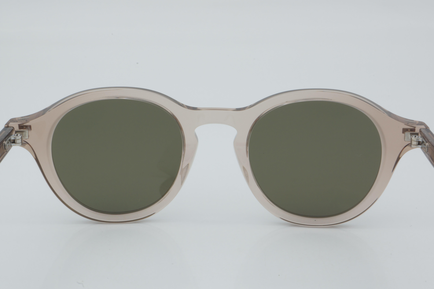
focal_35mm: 82
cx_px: 217
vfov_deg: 16.6
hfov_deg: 24.6
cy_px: 144
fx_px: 995
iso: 100
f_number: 32
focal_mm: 55
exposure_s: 1/3
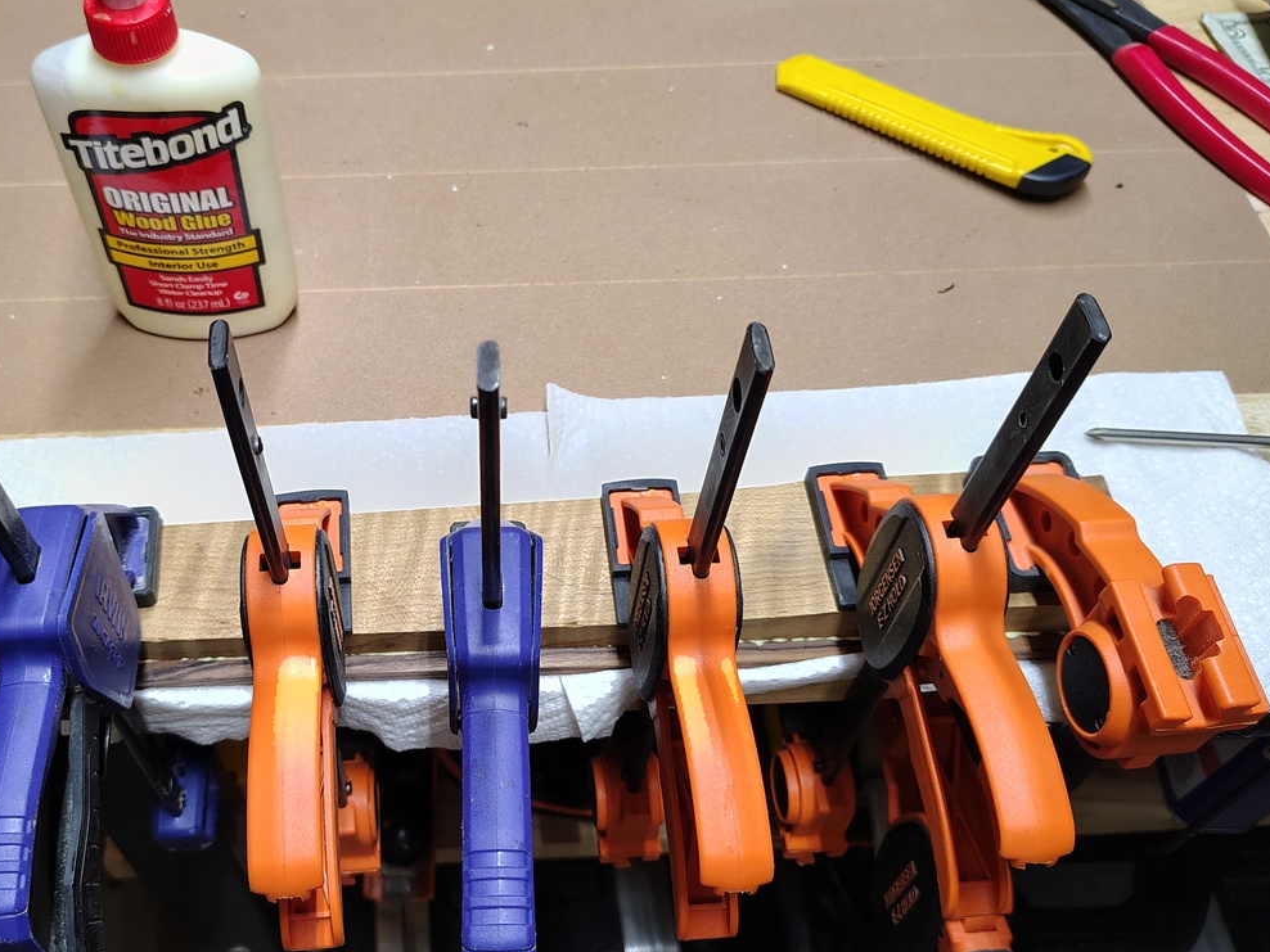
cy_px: 487
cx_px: 472
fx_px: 1247
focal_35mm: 34
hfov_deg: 53.3
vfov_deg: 41.8
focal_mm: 5.56
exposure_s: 1/120
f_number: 1.8
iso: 553
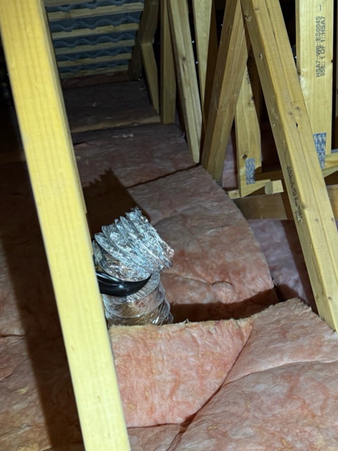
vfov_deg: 42.7
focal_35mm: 44
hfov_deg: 32.6
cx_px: 223
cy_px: 278
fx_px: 573
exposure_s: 1/100
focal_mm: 6.76
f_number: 1.78
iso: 200
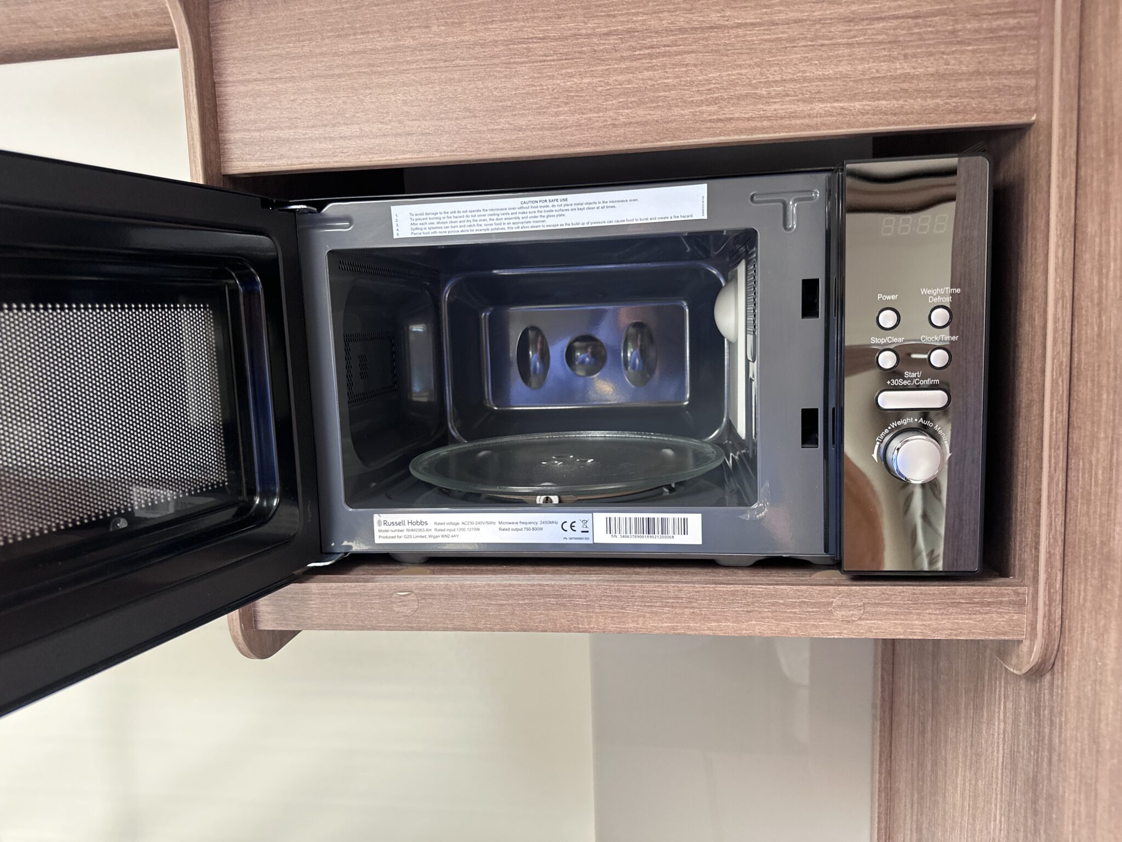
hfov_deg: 71.6
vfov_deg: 56.8
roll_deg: +0.2
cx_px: 561
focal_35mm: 24
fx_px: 778
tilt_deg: -5.7
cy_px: 421
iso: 200
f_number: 1.78
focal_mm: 6.86
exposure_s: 1/121
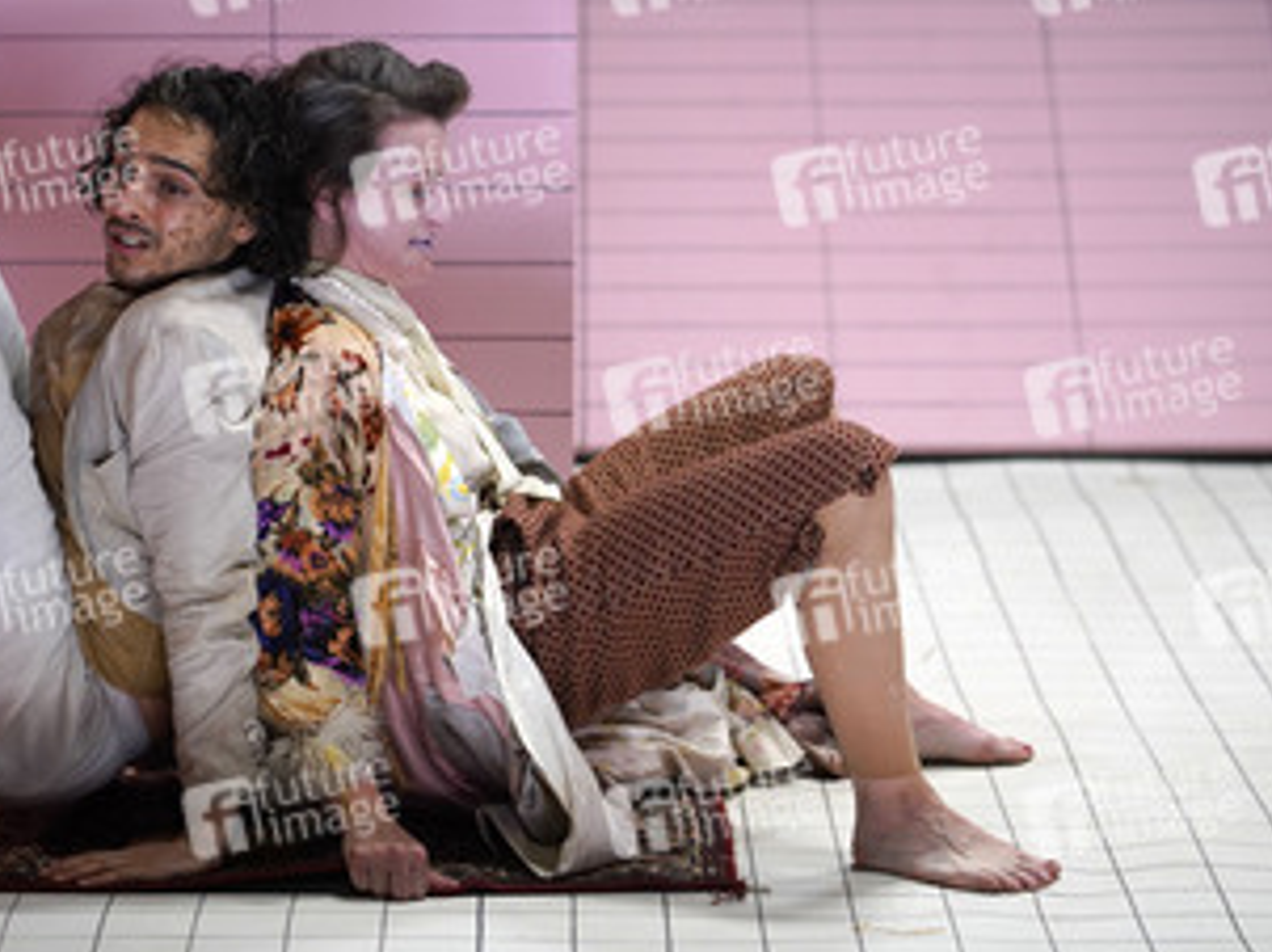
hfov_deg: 16.1
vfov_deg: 12.1
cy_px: 493
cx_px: 347
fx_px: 4479
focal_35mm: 122
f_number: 2.2
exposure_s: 1/320
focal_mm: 85
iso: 1600
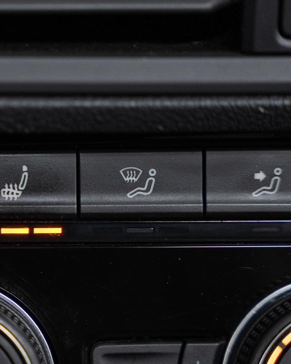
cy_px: 188
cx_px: 17
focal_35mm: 130
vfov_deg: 14.8
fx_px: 1399
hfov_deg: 11.8
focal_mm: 62.3
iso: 1000
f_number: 3.5
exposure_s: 1/40
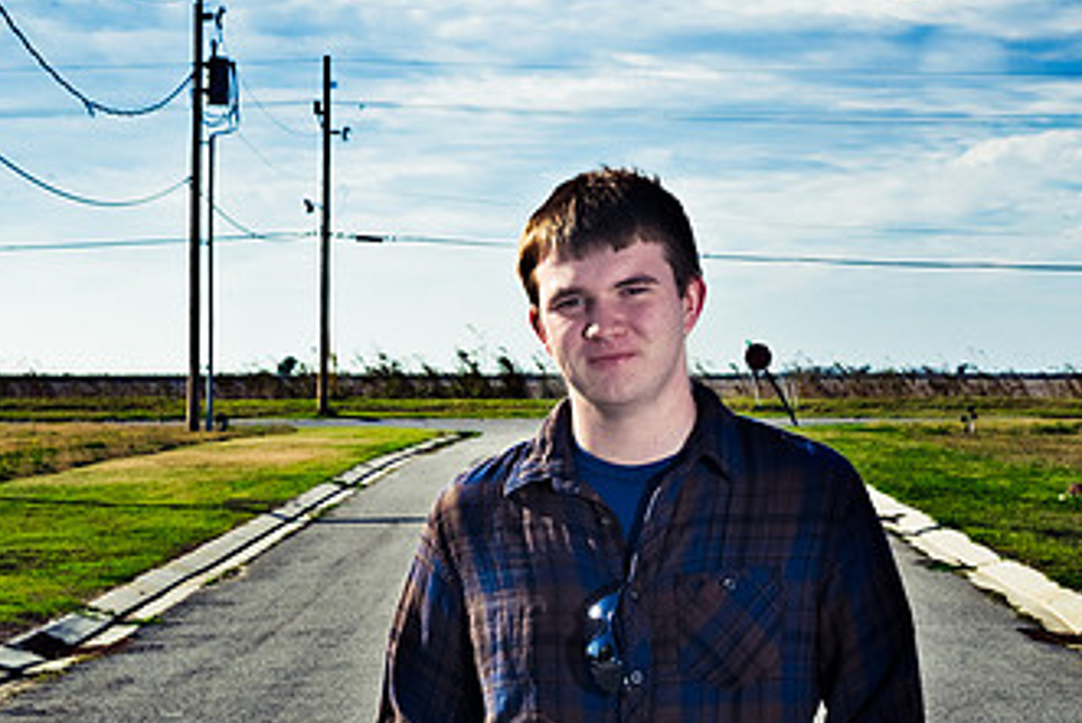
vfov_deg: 15.0
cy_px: 537
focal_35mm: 91
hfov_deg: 22.4
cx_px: 618
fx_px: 2736
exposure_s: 1/200
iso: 125
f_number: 16
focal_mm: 52
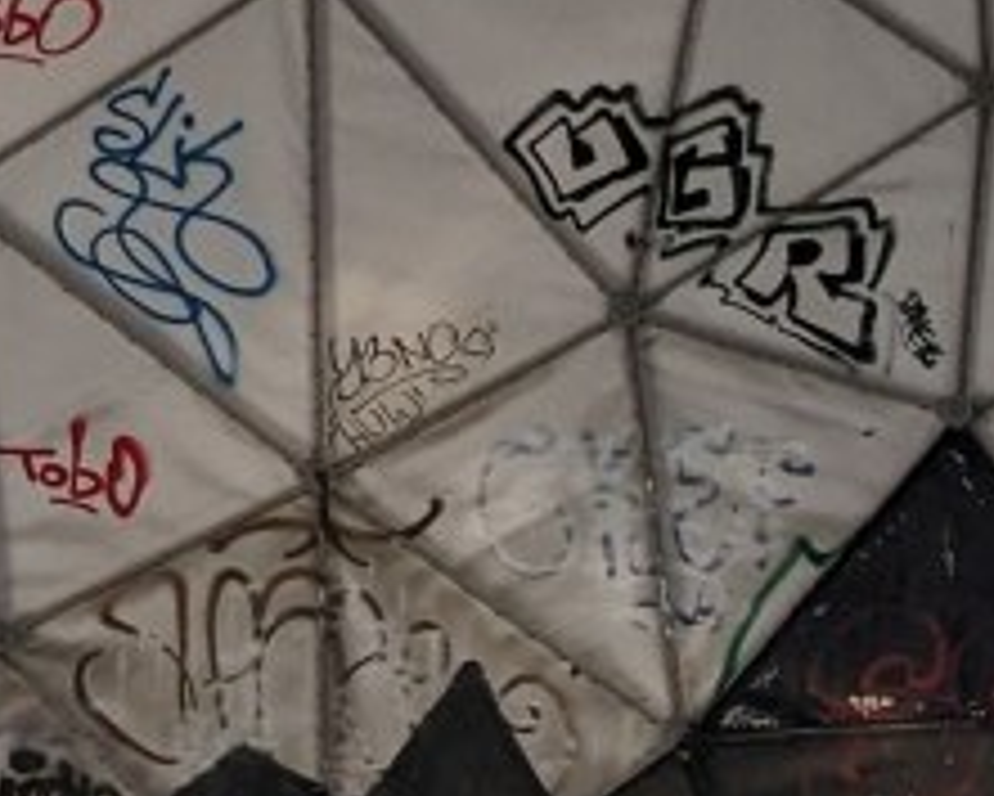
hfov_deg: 15.4
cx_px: 1187
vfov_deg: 12.6
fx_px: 3532
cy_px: 897
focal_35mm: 120
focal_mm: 2.22
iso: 33
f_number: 2.2
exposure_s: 1/675
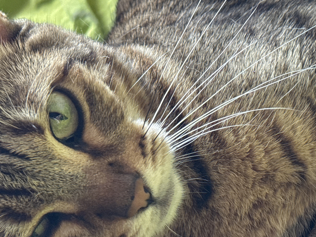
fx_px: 831
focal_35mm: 91
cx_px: 201
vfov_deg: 16.2
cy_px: 137
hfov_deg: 21.5
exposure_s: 1/60
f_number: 1.78
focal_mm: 6.76
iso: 250
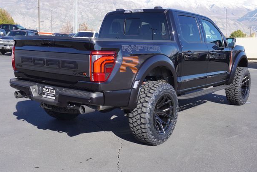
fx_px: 304
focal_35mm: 43
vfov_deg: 31.5
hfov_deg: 45.9
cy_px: 83
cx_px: 130
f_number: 7.1
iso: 100
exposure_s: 1/160
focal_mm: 27
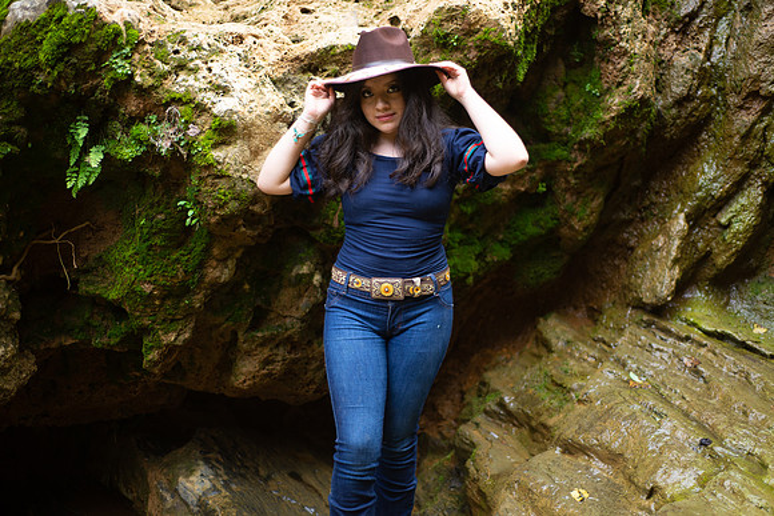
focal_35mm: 50
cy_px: 258
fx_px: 1075
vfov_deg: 27.0
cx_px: 387
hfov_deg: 39.6
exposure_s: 1/640
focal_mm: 50
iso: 400
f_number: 1.8
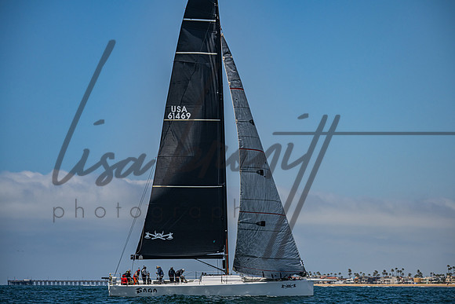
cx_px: 230
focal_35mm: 158
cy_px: 152
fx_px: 2001
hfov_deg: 13.0
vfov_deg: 8.7
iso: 320
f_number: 5.6
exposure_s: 1/5000
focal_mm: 155
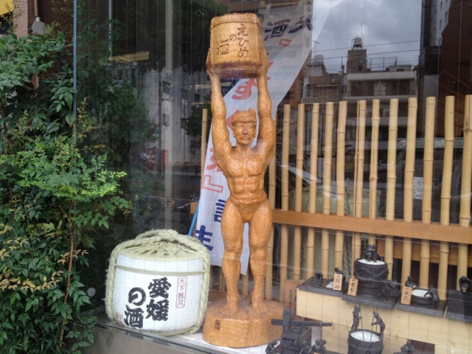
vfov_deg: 40.7
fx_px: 477
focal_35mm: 35
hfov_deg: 52.6
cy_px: 177
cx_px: 236
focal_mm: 4.28
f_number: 2.4
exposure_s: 1/120
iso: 64
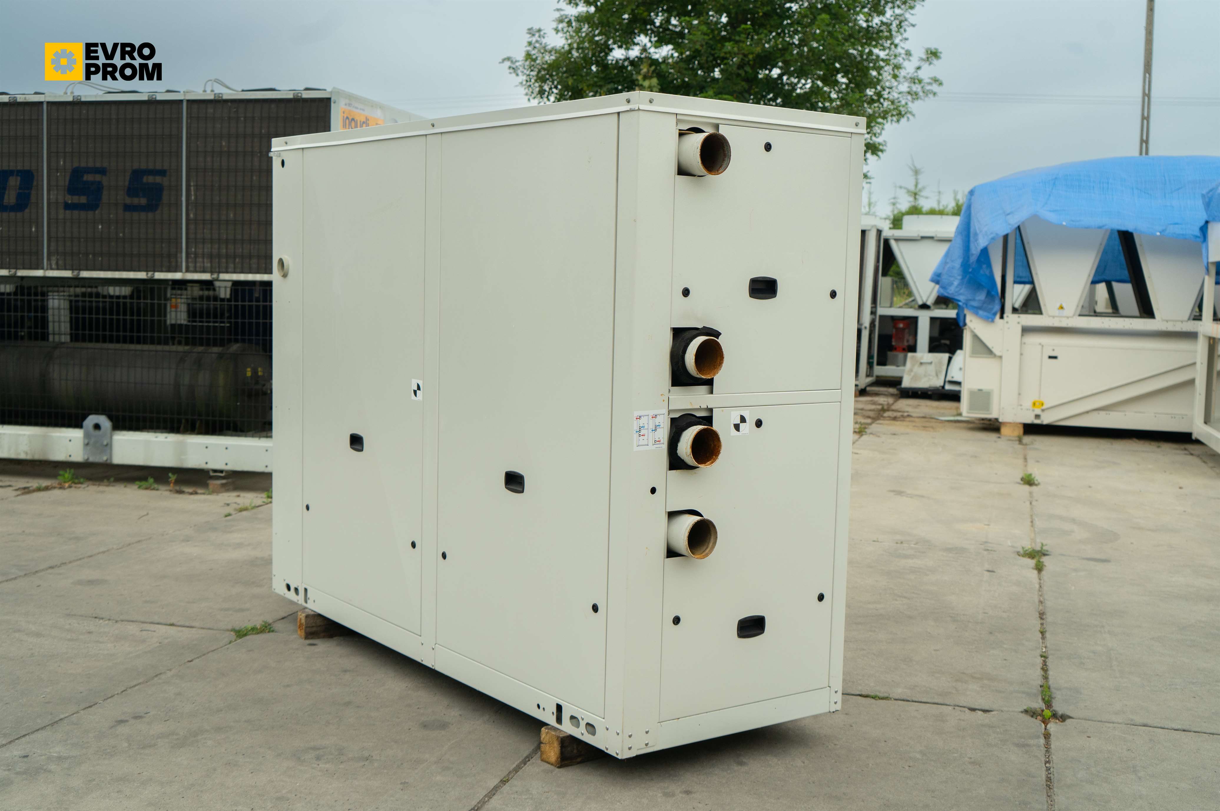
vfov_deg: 33.3
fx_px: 1354
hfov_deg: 48.5
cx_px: 610
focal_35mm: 40
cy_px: 406
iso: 320
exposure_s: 1/320
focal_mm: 40
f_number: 5
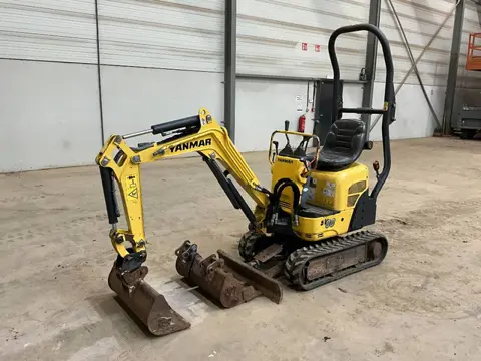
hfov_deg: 61.7
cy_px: 180
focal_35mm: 29
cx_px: 240
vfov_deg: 48.2
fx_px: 403
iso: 160
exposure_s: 1/60
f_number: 1.8
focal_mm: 3
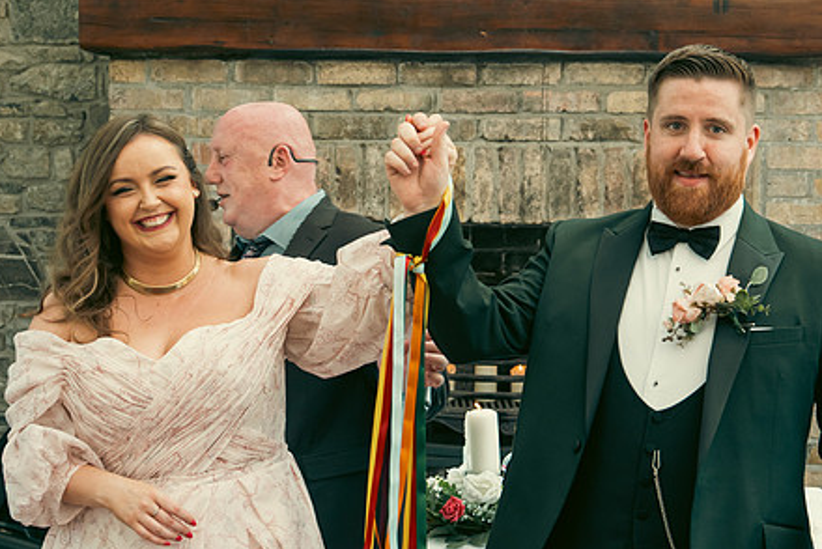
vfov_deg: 16.5
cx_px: 381
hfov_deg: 24.5
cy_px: 272
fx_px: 1896
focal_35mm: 83
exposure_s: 1/200
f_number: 3.5
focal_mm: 42
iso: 400
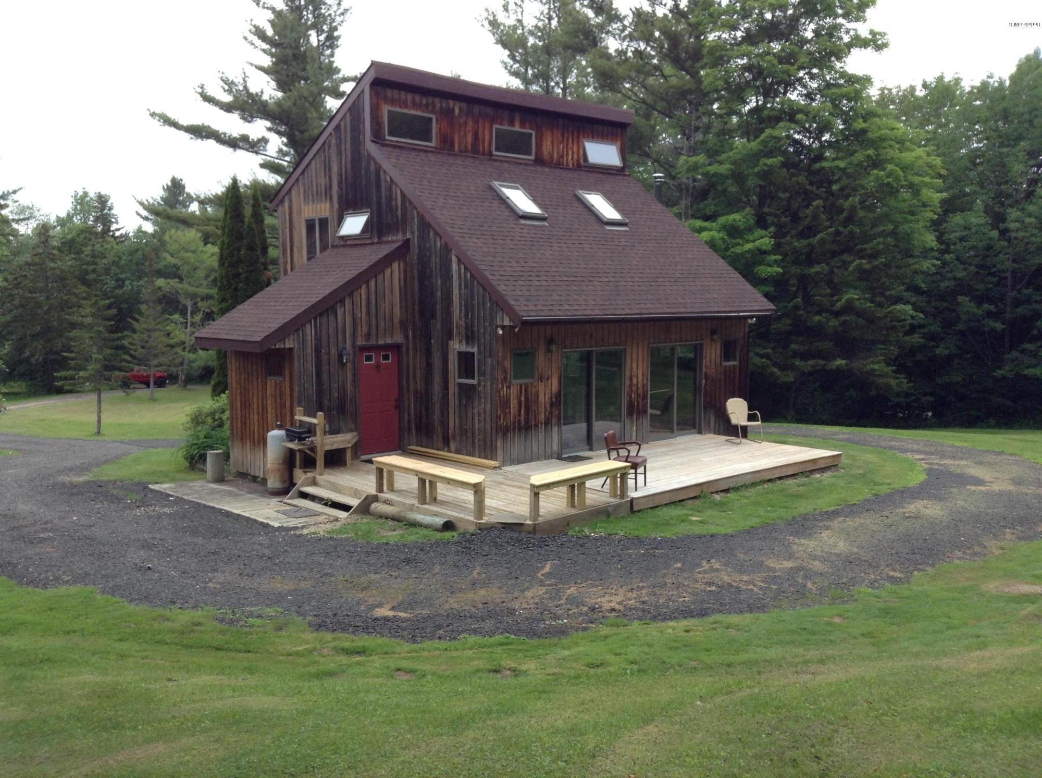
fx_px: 992
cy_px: 389
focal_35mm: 33
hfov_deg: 55.4
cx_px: 521
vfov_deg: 42.8
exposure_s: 1/120
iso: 40
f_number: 2.4
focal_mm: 3.3
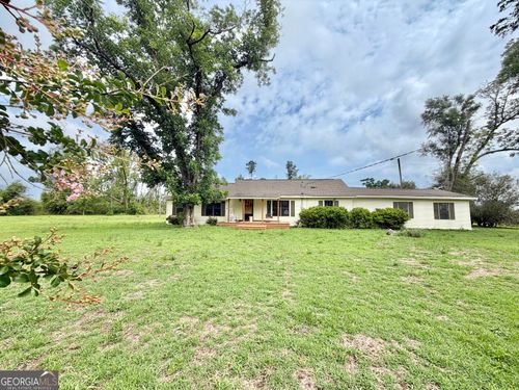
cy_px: 195
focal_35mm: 14
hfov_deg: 102.1
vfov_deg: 85.7
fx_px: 210
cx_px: 260
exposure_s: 1/1125
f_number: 2.2
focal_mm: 2.22
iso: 20
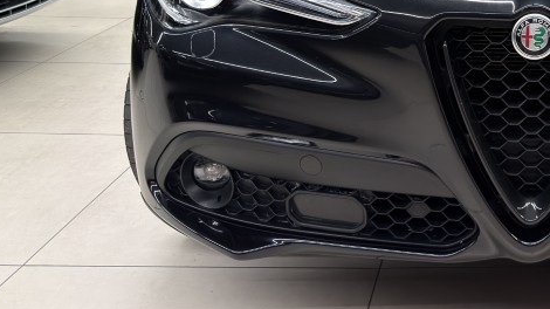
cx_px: 550
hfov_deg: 33.5
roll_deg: -2.0
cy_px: -71
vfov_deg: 19.7
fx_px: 831
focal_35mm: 57
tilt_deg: -7.7
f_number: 1.78
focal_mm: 6.76
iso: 250
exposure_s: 1/33
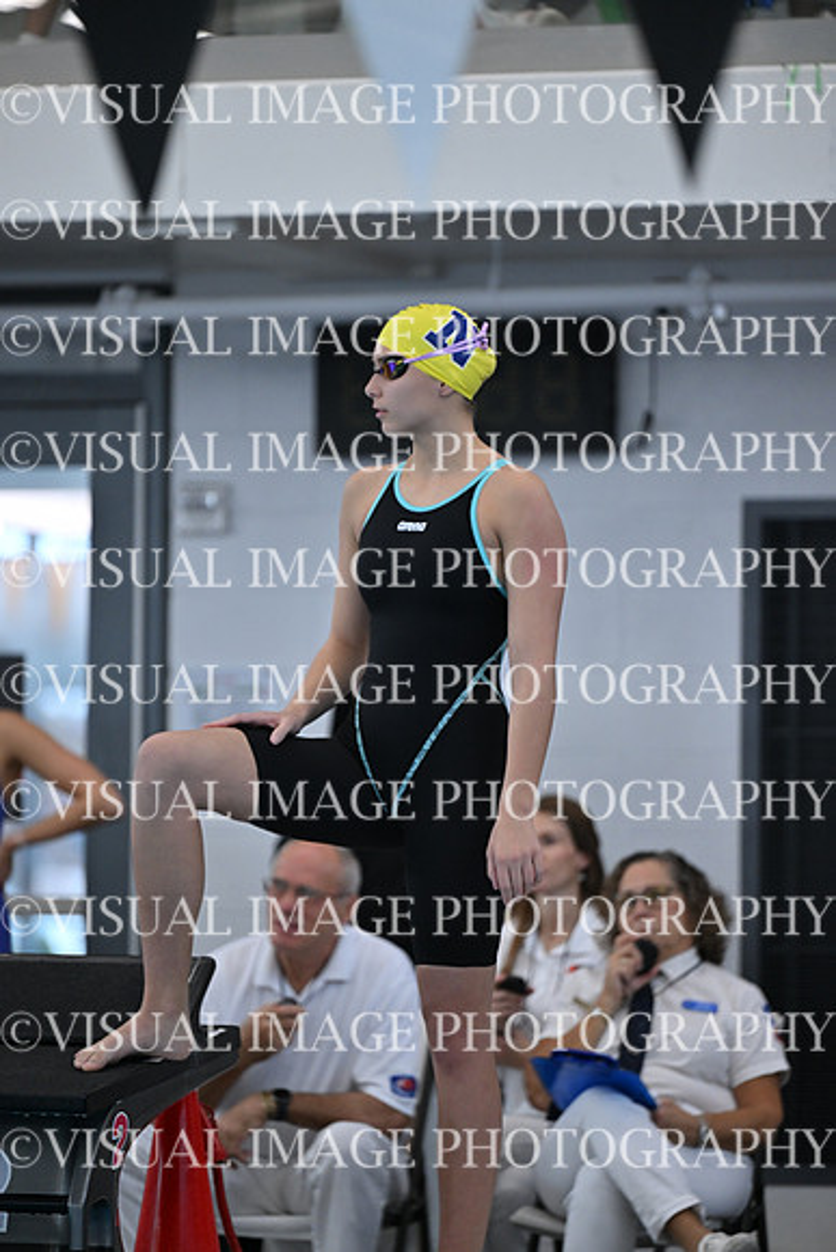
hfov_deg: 6.9
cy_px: 626
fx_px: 6962
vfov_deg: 10.3
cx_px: 418
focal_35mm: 200
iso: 1250
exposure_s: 1/1000
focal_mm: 200
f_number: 2.8
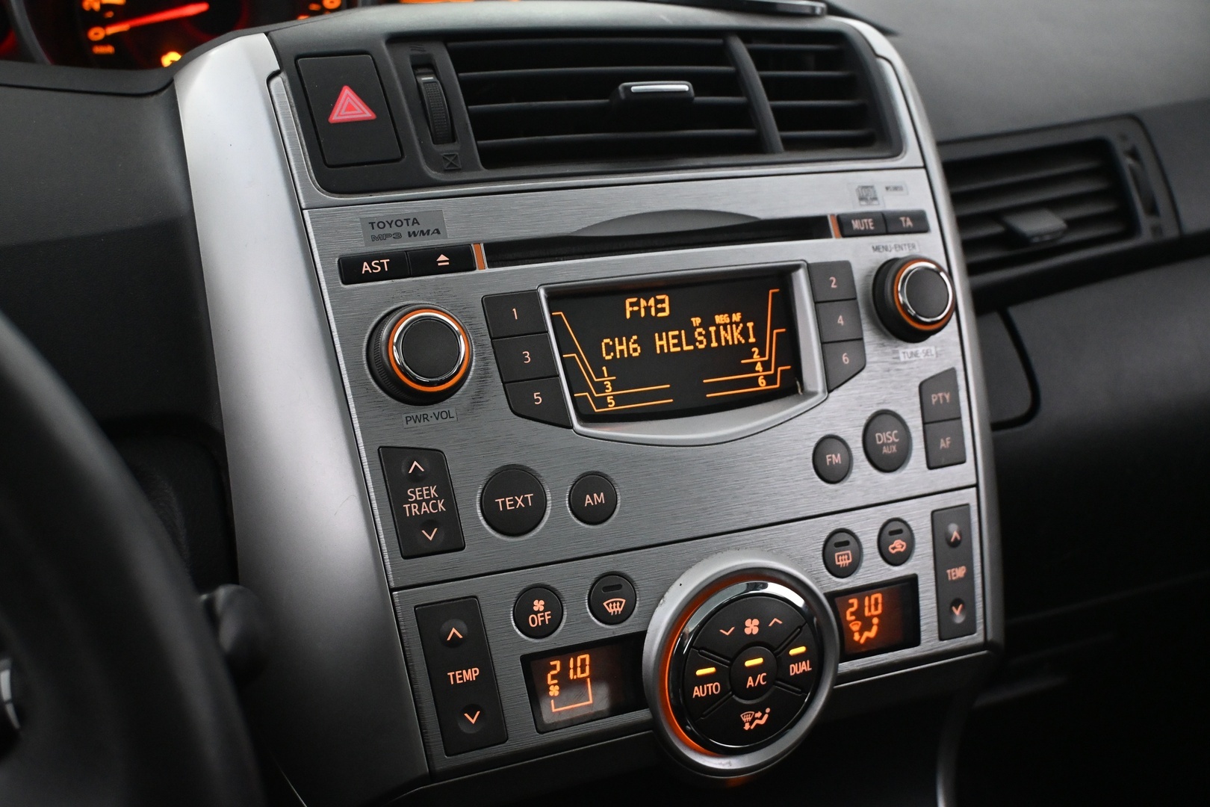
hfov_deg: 47.2
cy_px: 404
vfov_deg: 32.4
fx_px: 1386
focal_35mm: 41
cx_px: 605
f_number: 4.5
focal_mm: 27.5
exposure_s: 1/60
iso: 4000
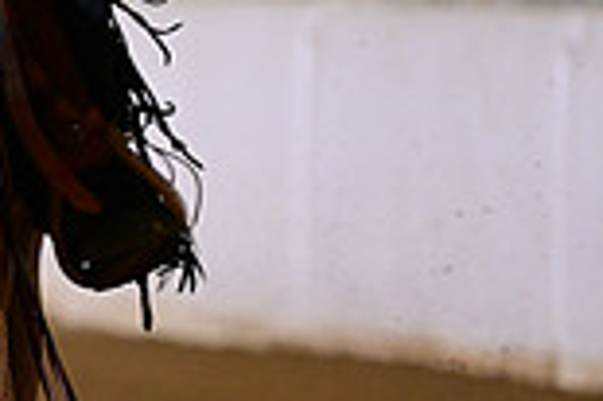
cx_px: -510
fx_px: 12516
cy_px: 255
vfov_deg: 1.8
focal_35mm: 748
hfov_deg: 2.7
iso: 2000
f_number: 4
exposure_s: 1/200
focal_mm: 200
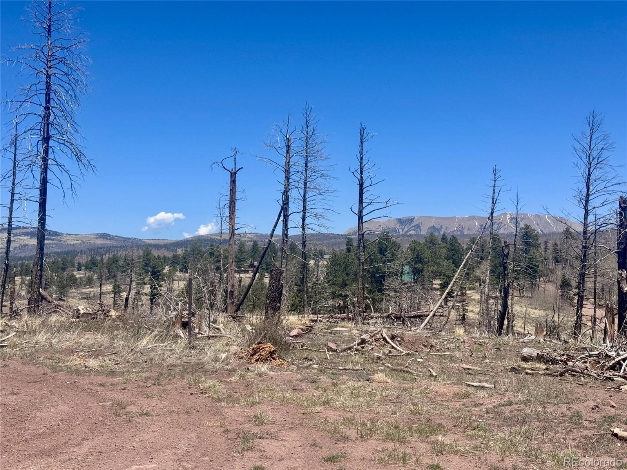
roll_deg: -0.9
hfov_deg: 39.7
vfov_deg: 30.3
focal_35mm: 48
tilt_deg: +0.3
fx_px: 869
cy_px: 235
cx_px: 314
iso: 64
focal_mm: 6.76
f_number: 1.78
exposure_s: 1/5848
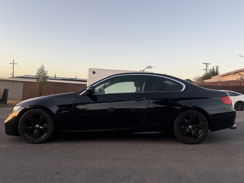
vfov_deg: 56.8
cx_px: 122
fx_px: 169
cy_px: 92
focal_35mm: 24
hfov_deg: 71.6
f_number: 1.78
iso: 80
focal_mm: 6.76
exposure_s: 1/399
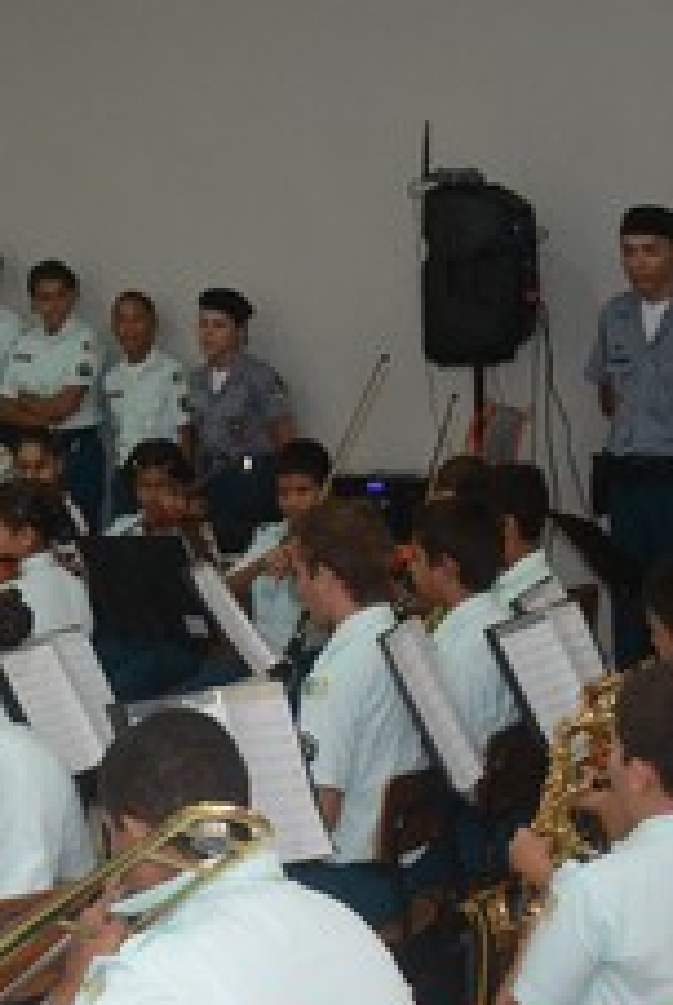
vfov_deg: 21.4
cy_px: 642
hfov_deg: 14.1
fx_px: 2656
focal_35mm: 95
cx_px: -102
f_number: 4.2
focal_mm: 32
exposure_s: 1/100
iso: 1600
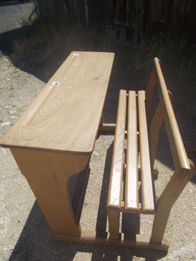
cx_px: 98
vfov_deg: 67.3
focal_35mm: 26
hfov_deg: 53.1
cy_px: 130
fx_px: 196
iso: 80
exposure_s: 1/160
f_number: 8
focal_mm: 4.6
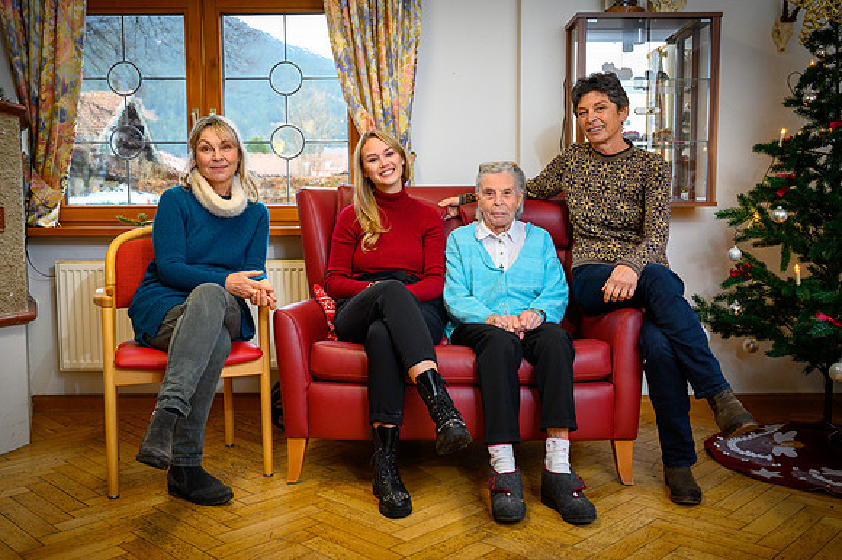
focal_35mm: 34
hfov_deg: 56.5
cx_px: 415
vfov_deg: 39.4
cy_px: 291
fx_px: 783
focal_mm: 30.5
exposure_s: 1/100
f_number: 4
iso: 800
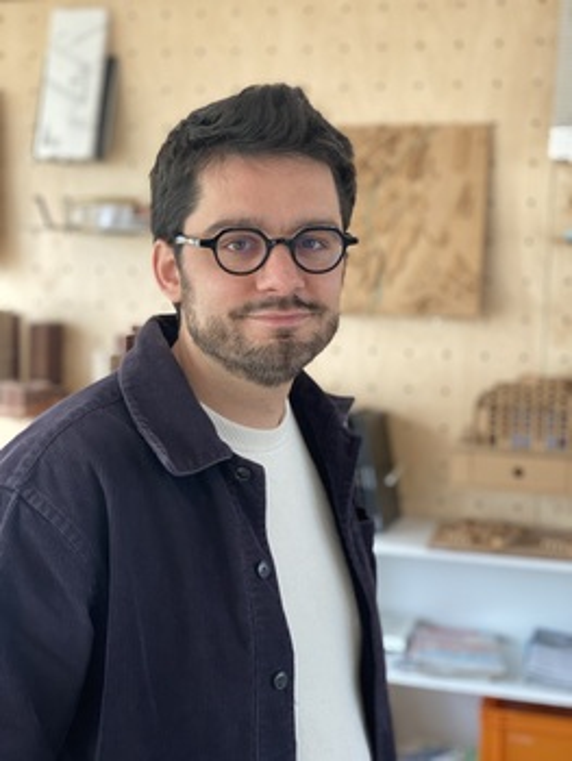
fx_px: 1144
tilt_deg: -6.1
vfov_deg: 36.8
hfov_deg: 28.1
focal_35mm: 52
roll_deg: -1.5
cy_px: 380
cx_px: 286
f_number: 2
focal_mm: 6
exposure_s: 1/112
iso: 250
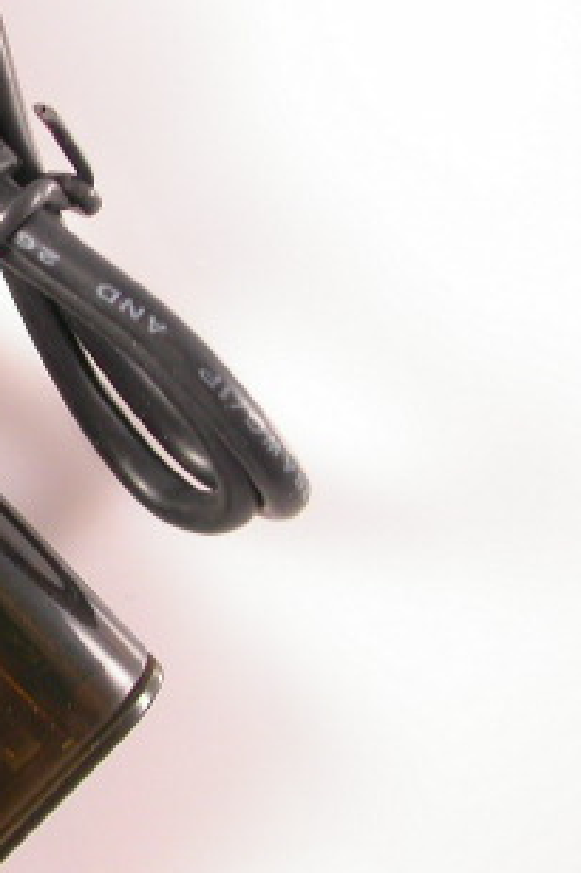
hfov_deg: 13.9
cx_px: -258
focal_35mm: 93
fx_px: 2254
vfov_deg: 21.9
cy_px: 360
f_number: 2.7
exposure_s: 1/34.1
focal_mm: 8.9
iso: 100
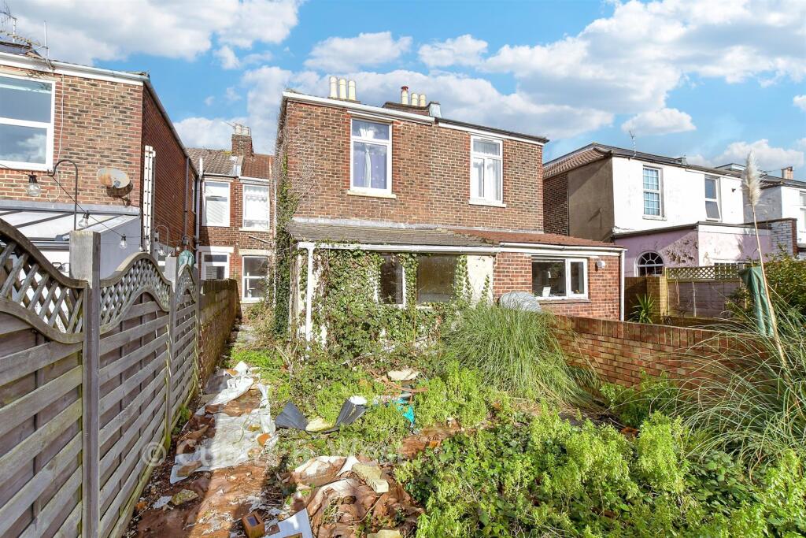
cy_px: 269
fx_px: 336
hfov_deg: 100.4
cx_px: 403
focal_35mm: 15
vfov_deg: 77.3
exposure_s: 1/800
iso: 400
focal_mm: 10
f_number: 8
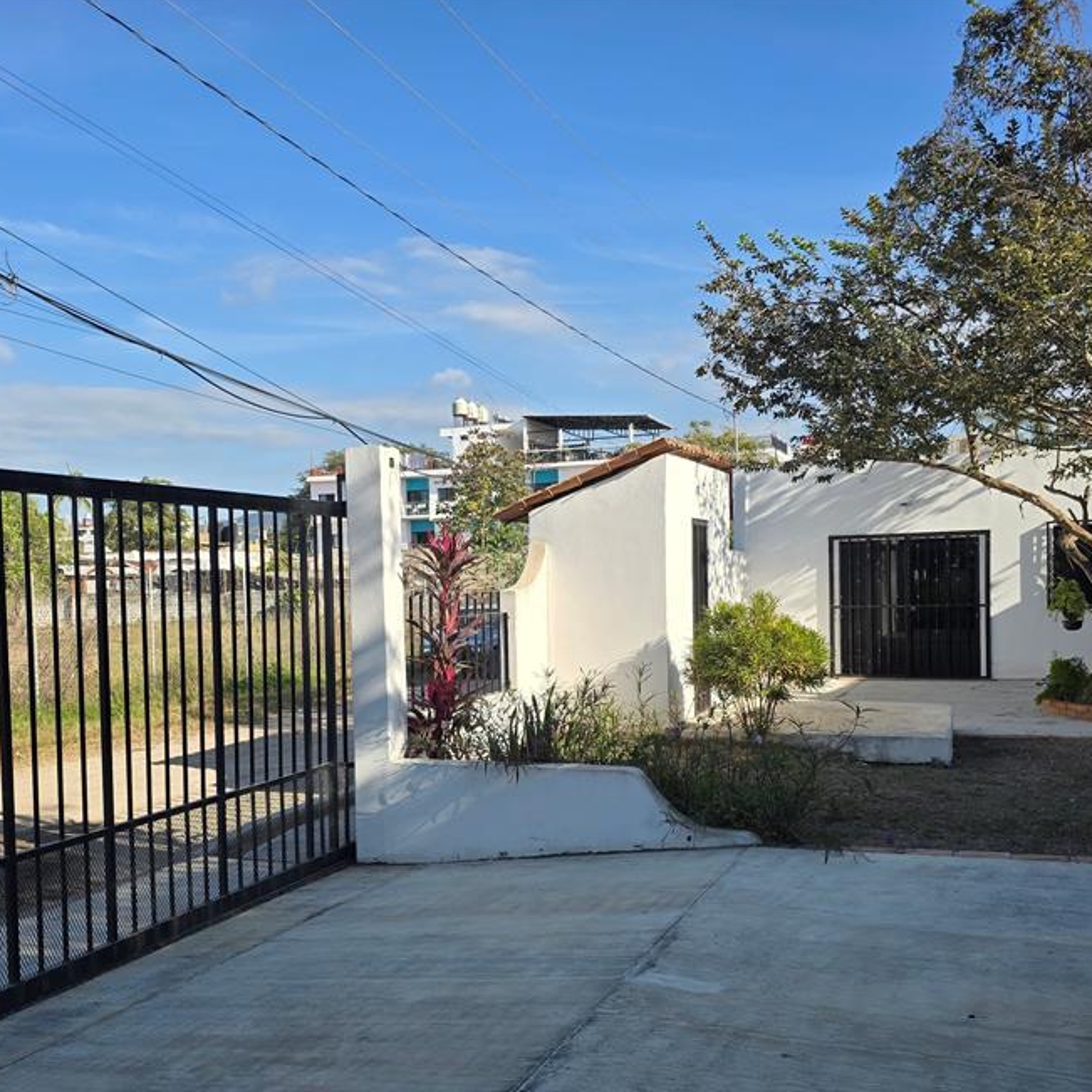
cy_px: 636
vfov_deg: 50.9
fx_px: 1142
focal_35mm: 32
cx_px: 491
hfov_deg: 51.0
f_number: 1.7
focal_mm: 6.3
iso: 12
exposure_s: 1/586
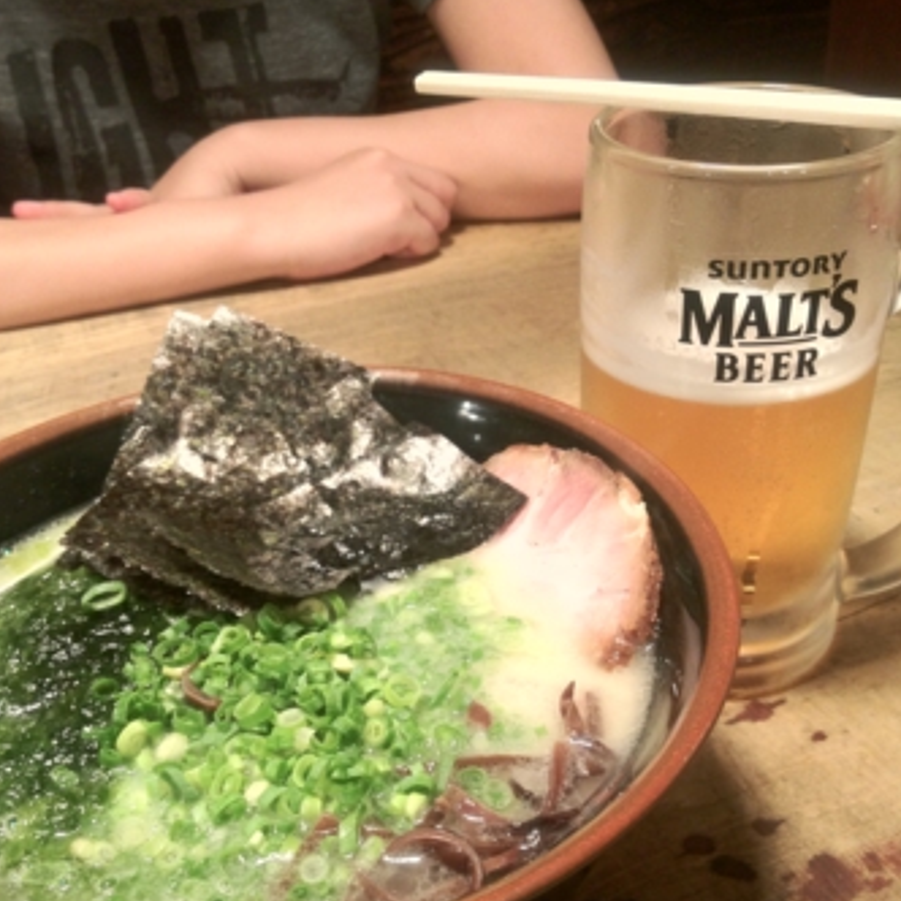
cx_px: 453
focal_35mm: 42
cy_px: 502
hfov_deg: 40.0
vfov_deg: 40.0
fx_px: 1237
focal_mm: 4.28
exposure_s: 1/20
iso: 125
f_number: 2.4
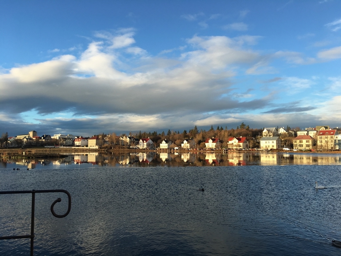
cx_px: 170
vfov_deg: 48.2
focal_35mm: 29
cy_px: 128
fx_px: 286
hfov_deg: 61.7
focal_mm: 4.15
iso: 25
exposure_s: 1/686
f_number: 2.2
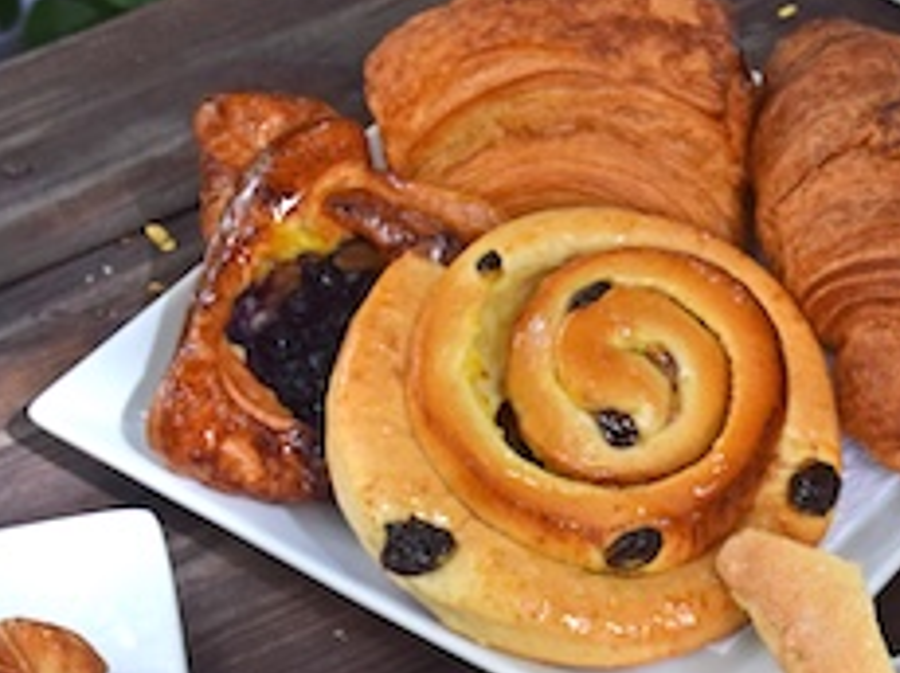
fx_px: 3311
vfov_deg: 11.4
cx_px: 880
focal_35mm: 127
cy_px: 820
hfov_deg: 15.2
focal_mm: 29
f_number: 6.3
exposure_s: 1/160
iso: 400
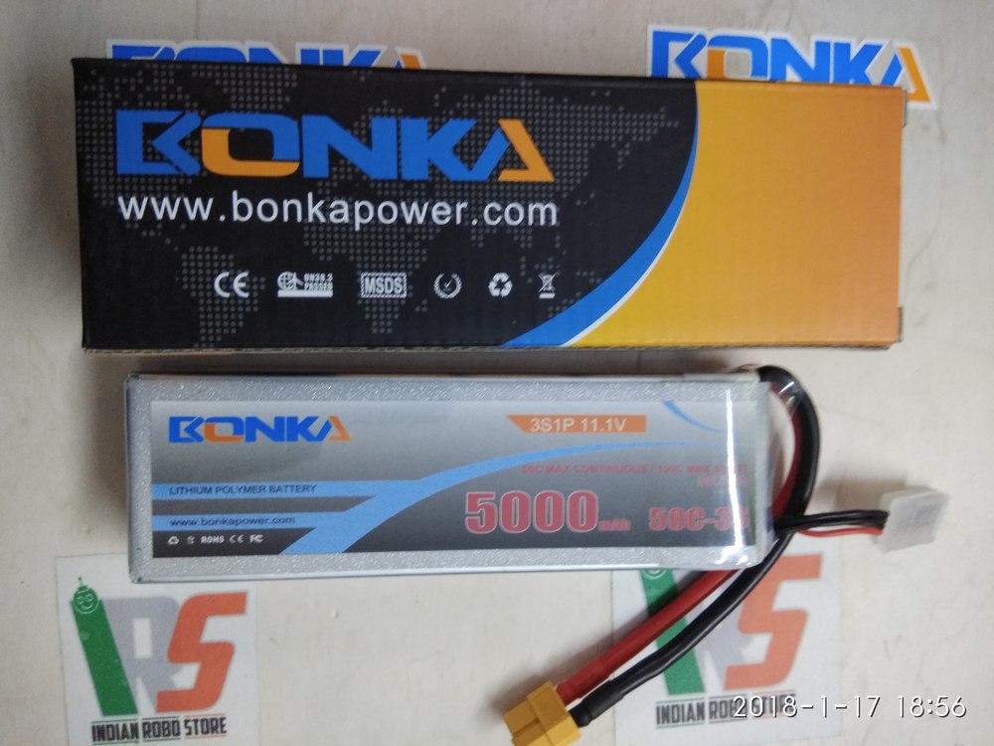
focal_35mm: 21
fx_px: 603
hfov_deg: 79.0
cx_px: 497
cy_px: 373
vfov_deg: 63.4
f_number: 2
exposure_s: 1/20
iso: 640
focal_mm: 3.57
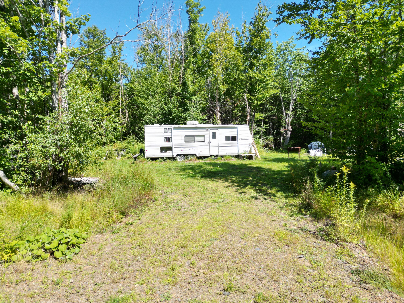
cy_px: 152
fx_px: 280
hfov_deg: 71.6
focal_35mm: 24
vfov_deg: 56.8
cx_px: 202
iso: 110
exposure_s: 1/2000
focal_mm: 6.72
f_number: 1.7
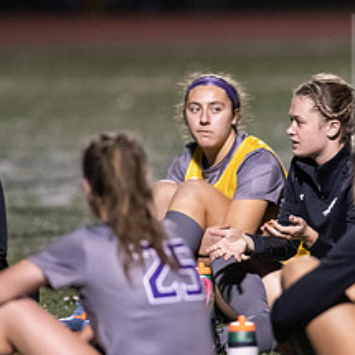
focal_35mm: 689
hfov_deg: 2.5
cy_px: 214
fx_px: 7994
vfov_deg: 2.5
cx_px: 302
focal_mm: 300
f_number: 2.8
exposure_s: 1/1000
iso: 8000
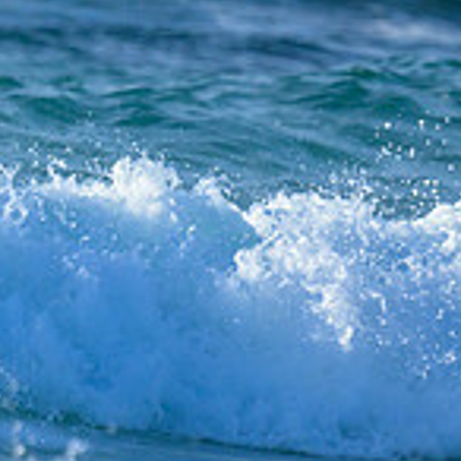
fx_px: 56019
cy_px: 390
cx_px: -359
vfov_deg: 0.5
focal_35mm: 3718
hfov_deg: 0.5
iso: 320
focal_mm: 800
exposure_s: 1/2000
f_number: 6.3
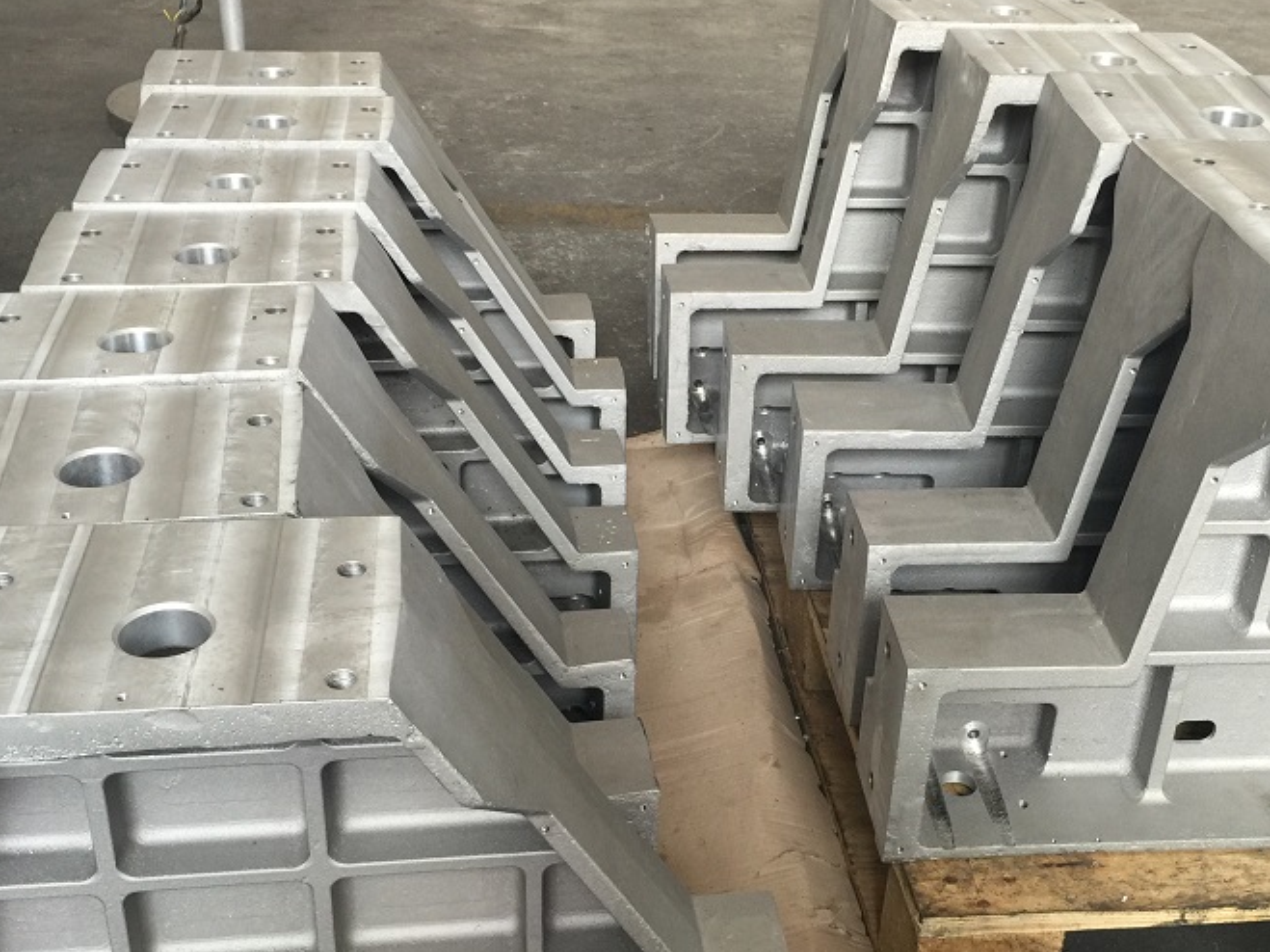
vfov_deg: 32.8
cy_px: 515
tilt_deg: -28.8
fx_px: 1614
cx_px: 711
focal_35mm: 44
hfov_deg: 42.9
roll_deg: -3.9
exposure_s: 1/17
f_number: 2.2
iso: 40
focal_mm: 4.15
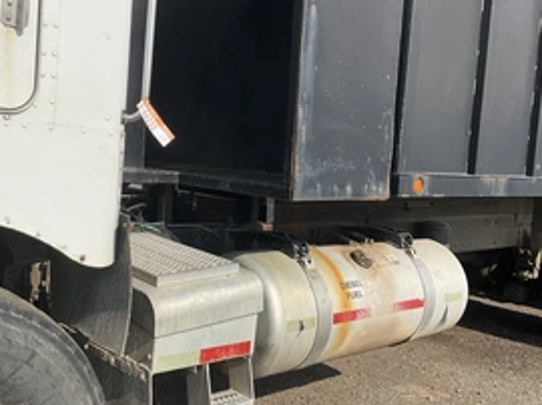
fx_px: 673
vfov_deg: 33.5
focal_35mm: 43
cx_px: 253
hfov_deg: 43.9
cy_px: 217
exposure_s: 1/1912
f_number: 1.8
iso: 25
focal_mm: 3
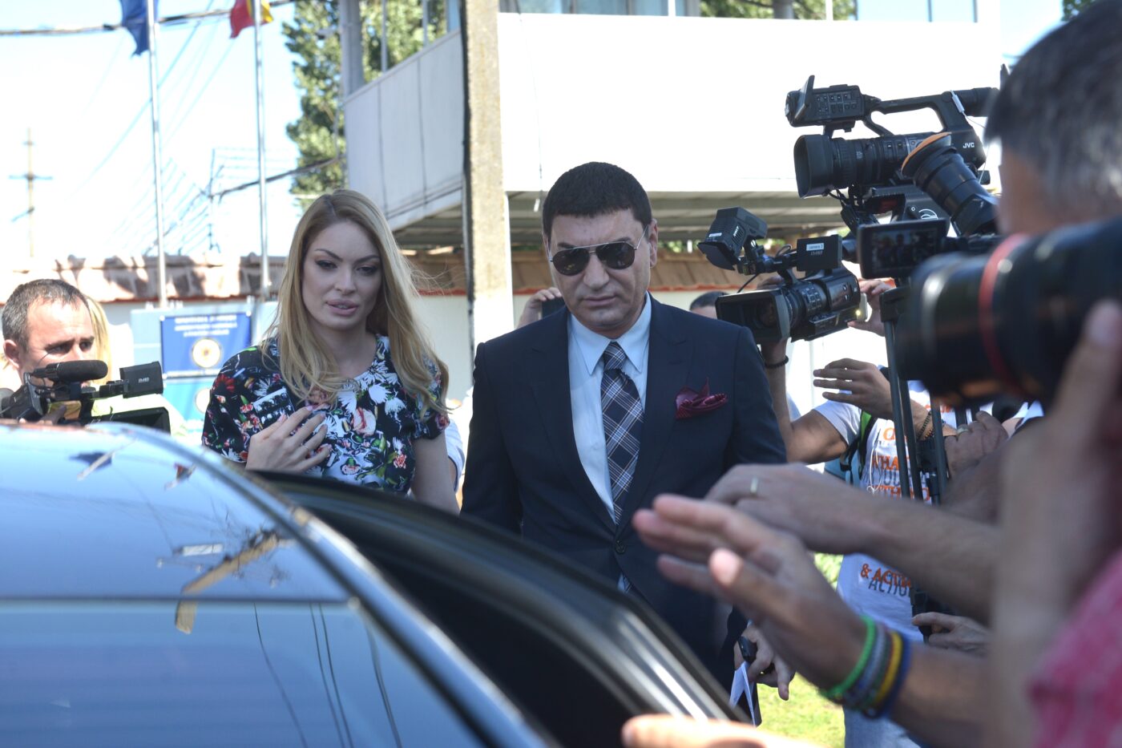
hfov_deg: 28.8
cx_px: 561
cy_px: 374
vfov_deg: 19.5
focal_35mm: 70
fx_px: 2181
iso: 560
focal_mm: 70
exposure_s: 1/800
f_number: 7.1
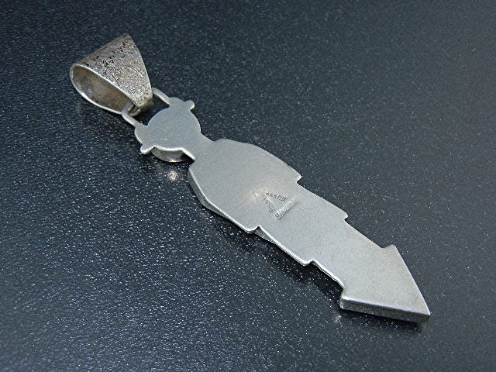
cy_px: 186
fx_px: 845
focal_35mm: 59
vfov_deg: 24.8
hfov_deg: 32.7
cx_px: 248
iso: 262
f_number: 4
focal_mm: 10.6
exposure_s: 1/30
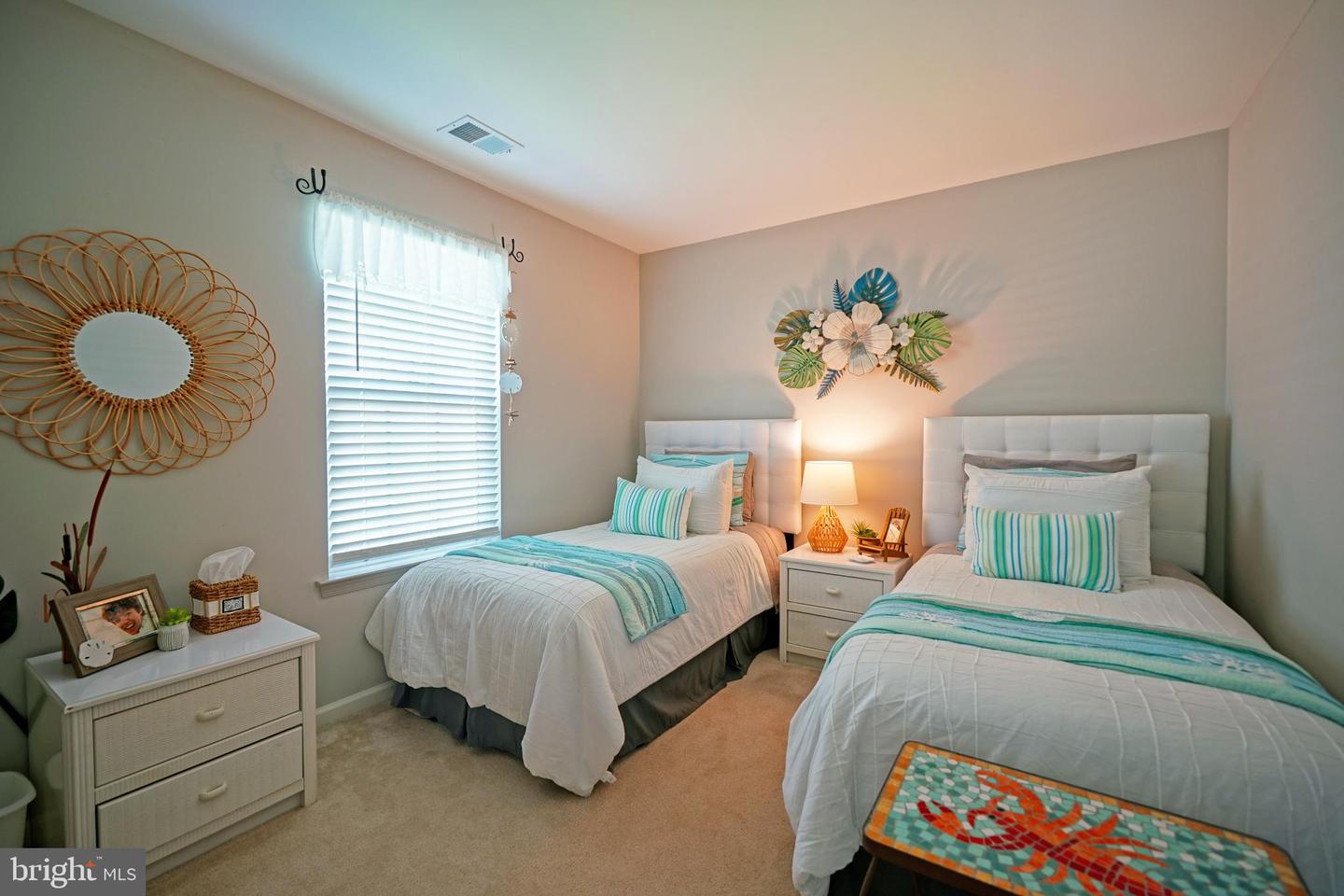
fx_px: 560
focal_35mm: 15
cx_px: 672
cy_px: 448
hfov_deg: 100.4
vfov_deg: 77.3
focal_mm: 10
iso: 250
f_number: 2.8
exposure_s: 1/30
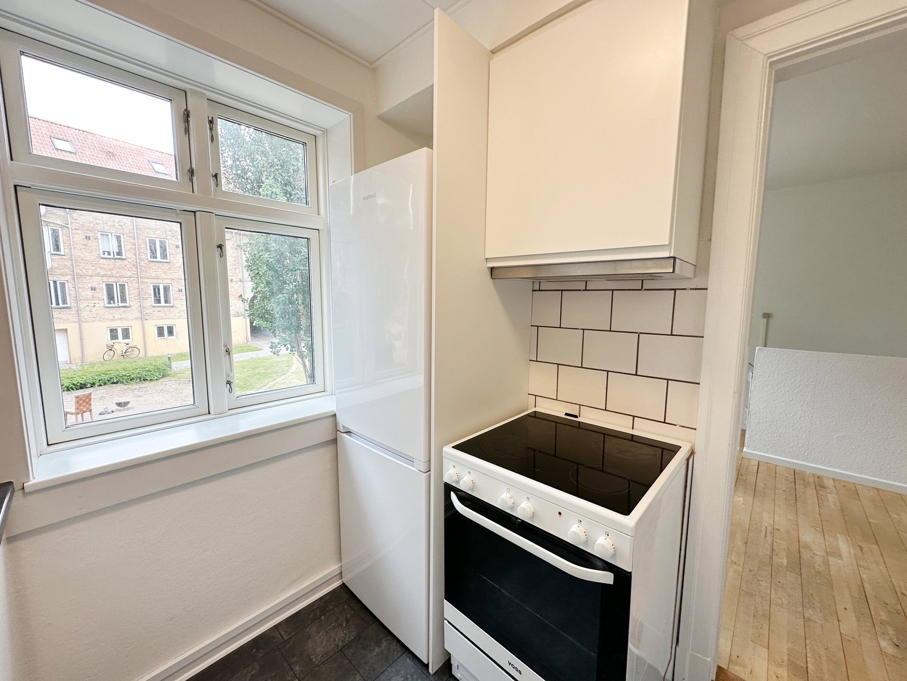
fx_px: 367
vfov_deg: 85.7
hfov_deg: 102.1
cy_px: 340
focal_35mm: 14
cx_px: 454
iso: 64
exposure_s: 1/100
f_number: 2.2
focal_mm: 2.22
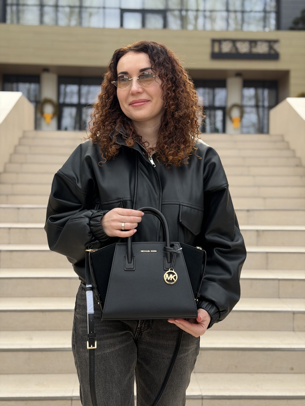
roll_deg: -0.9
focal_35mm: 48
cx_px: 152
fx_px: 564
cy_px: 203
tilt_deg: +0.8
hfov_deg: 30.3
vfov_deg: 39.7
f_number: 1.78
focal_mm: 6.76
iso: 64
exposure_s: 1/534
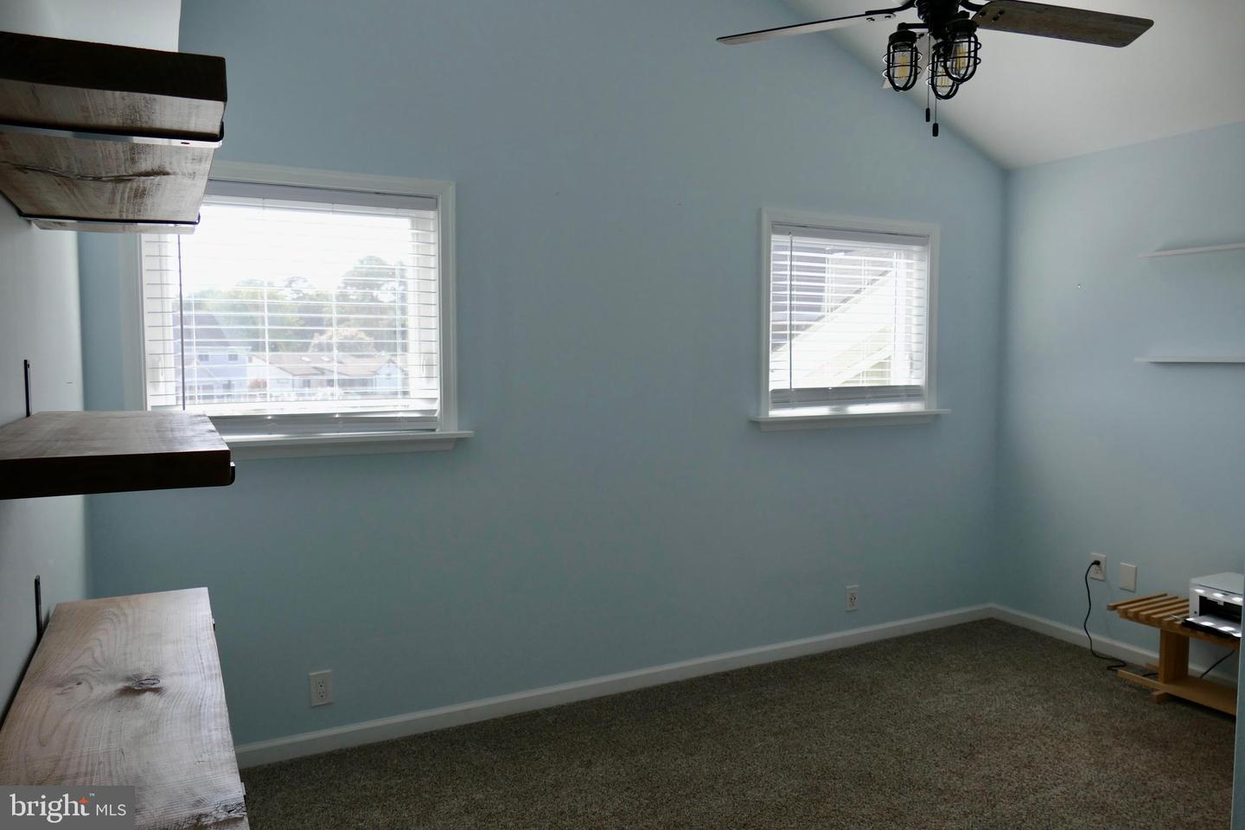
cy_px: 415
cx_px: 622
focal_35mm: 25
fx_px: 865
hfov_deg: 71.5
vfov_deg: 51.3
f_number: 2.8
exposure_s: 1/250
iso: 125
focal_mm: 9.12
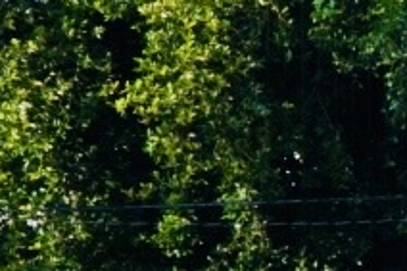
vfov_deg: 5.0
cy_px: 411
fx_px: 3107
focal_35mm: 275
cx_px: 1221
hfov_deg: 6.8
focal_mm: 24
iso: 100
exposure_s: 1/640
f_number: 4.5
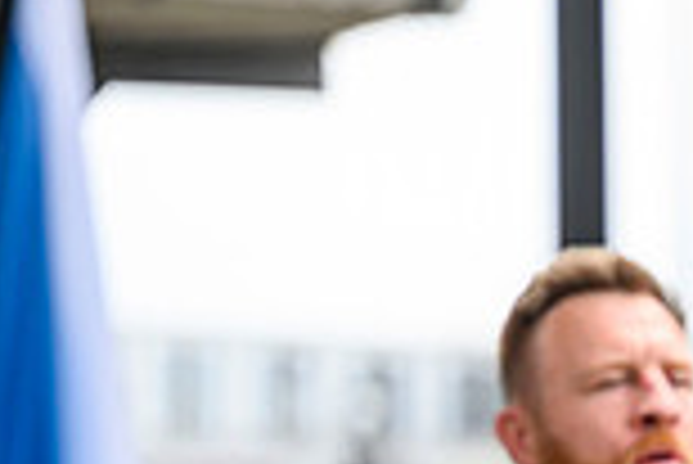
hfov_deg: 4.9
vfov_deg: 3.3
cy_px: 845
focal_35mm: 415
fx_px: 7996
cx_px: 1246
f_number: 3.2
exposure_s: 1/640
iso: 500
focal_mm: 110
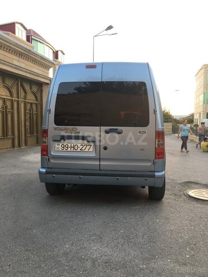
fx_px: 232
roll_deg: -0.5
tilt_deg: -2.2
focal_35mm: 29
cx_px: 104
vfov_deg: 61.7
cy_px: 138
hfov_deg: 48.2
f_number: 2.2
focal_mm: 4.15
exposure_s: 1/33
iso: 32
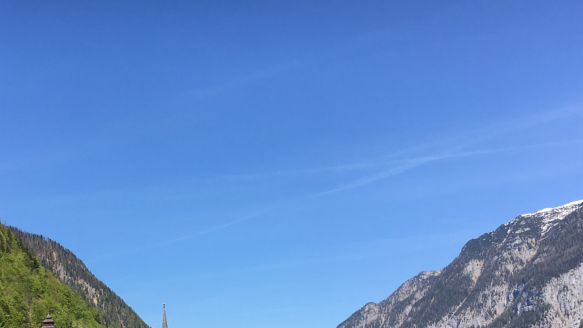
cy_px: 337
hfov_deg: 40.1
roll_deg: +1.8
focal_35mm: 51
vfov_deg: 22.5
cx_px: 201
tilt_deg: +5.7
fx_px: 789
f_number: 2.2
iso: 25
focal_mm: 4.15
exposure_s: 1/1241
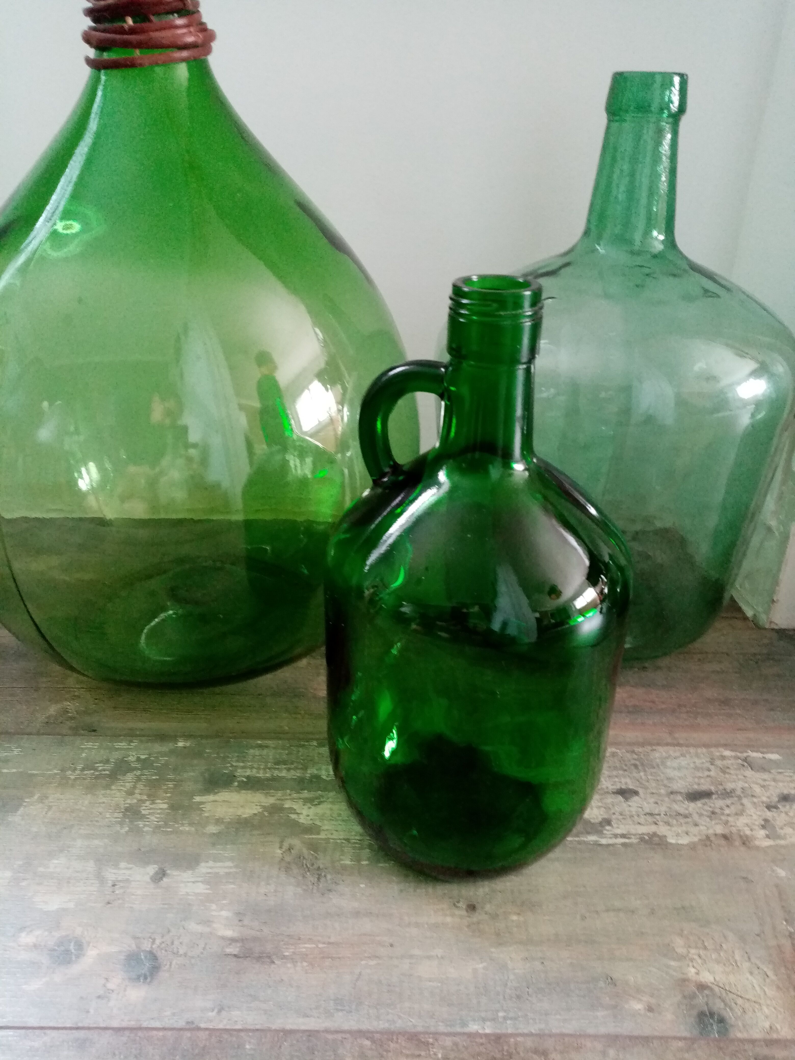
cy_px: 530
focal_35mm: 26
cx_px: 398
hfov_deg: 53.1
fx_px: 796
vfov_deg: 67.3
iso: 479
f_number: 1.8
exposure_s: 1/33.3
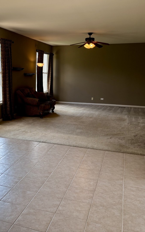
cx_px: 34
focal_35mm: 37
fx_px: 234
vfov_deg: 52.8
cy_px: 116
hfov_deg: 33.6
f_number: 1.6
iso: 40
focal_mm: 5.96
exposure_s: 1/170
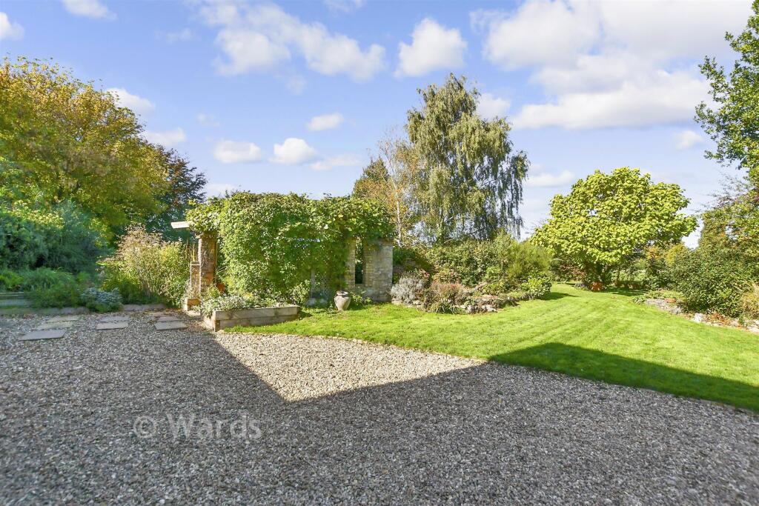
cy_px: 253
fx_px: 316
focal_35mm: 15
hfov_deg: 100.4
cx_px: 380
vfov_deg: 77.3
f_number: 8
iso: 320
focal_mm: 10
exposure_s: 1/1600
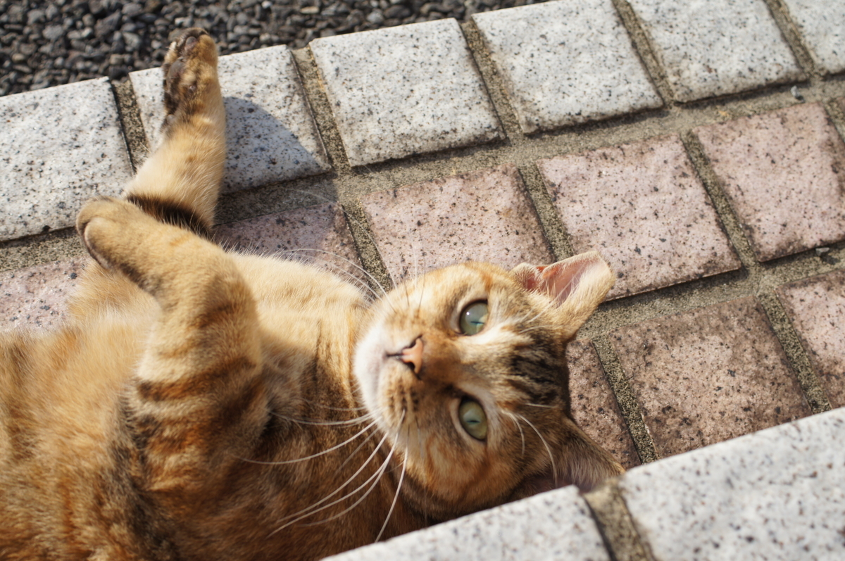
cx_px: 422
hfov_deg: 43.7
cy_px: 280
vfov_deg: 29.8
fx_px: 1055
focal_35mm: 45
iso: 100
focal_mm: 30
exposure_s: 1/400
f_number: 6.3
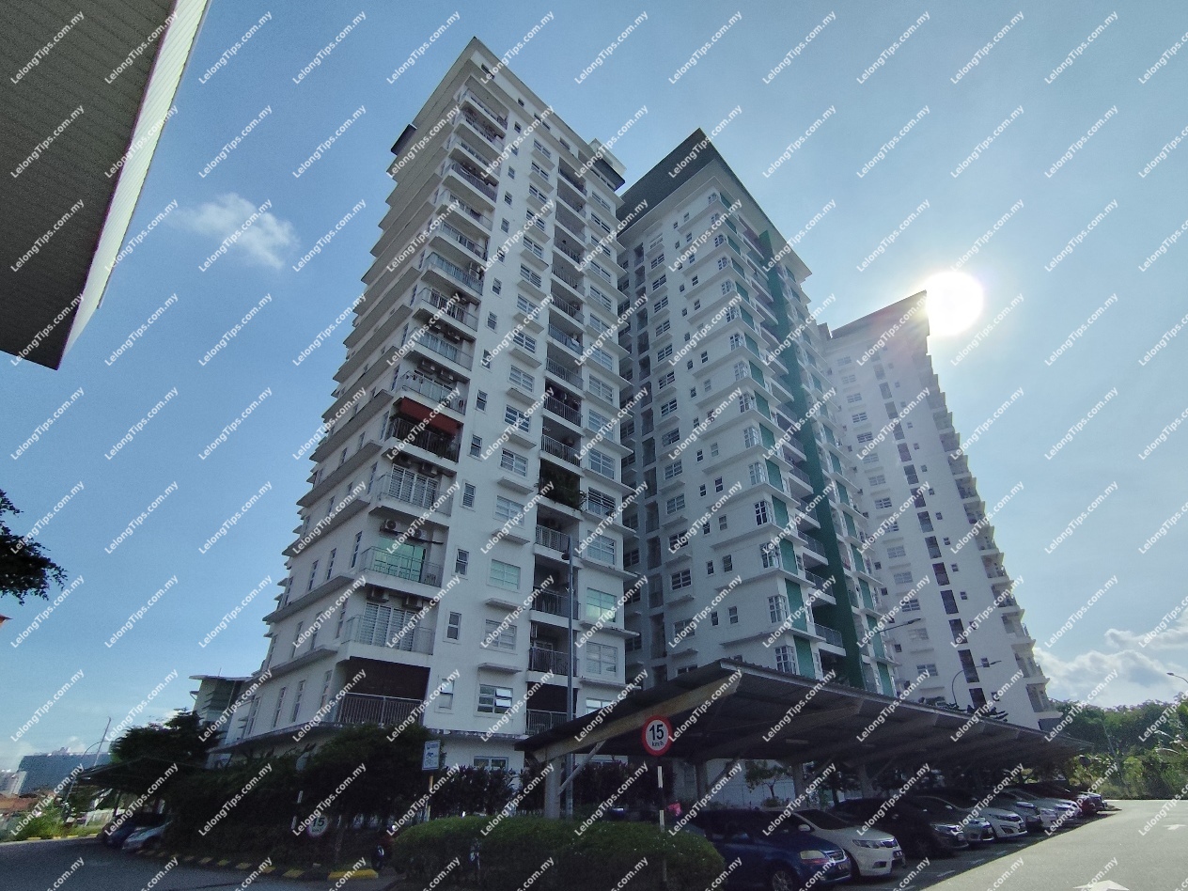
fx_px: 549
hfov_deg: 94.5
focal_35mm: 16
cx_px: 594
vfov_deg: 78.1
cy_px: 446
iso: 50
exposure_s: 1/6049
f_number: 2.2
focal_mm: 1.65
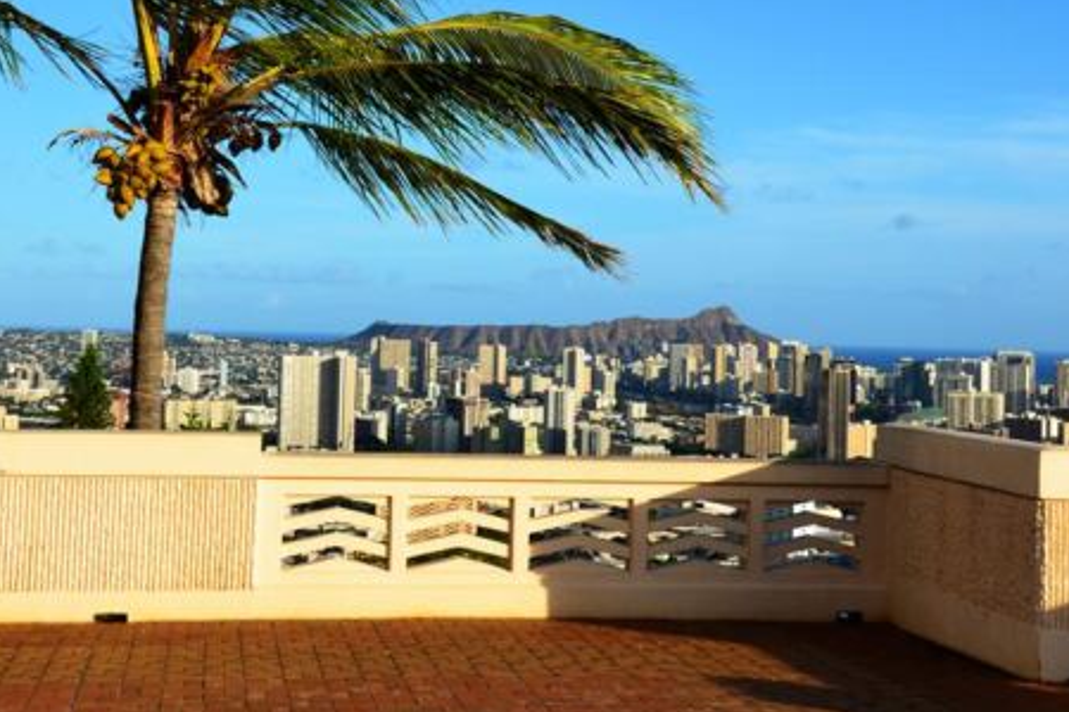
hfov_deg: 32.5
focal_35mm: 62
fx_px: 1832
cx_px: 563
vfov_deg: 21.9
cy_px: 250
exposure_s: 1/125
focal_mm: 29
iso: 100
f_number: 11
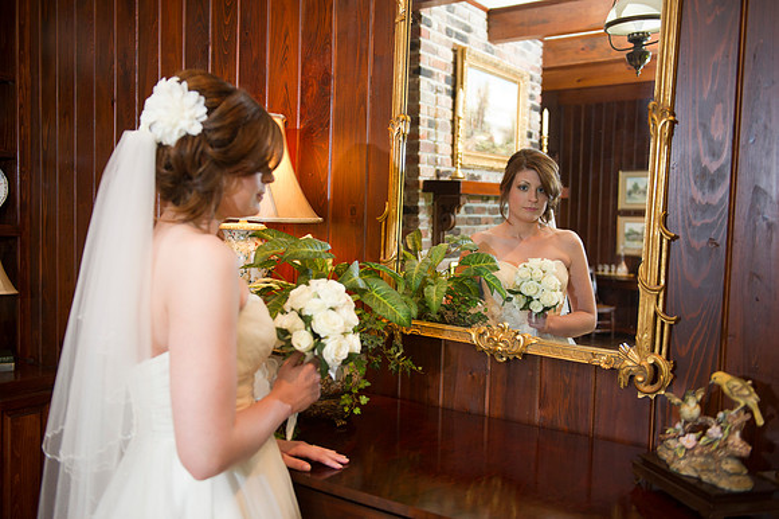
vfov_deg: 41.1
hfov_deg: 58.7
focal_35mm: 32
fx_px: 692
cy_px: 260
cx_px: 390
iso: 1250
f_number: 2.8
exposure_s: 1/160
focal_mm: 32
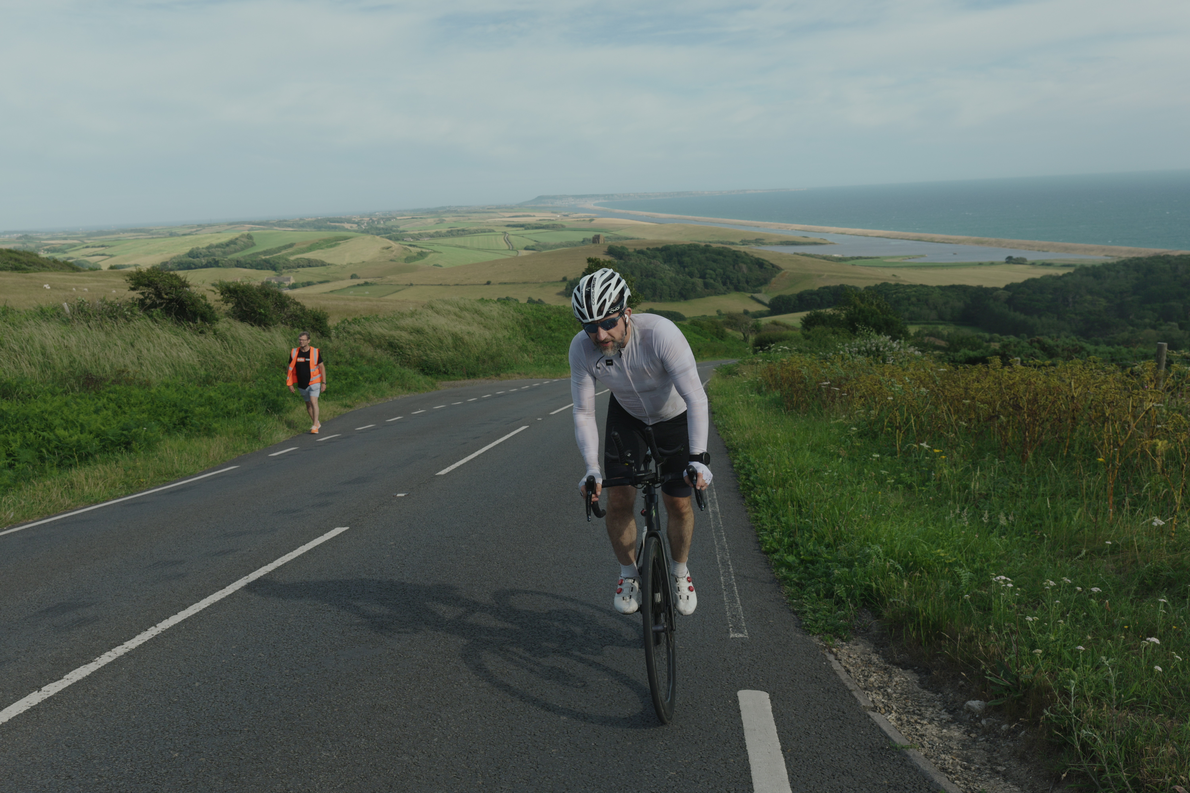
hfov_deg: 60.3
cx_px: 595
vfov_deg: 42.3
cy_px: 396
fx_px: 1025
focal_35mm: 31
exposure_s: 1/1300
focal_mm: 31
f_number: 7.1
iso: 640
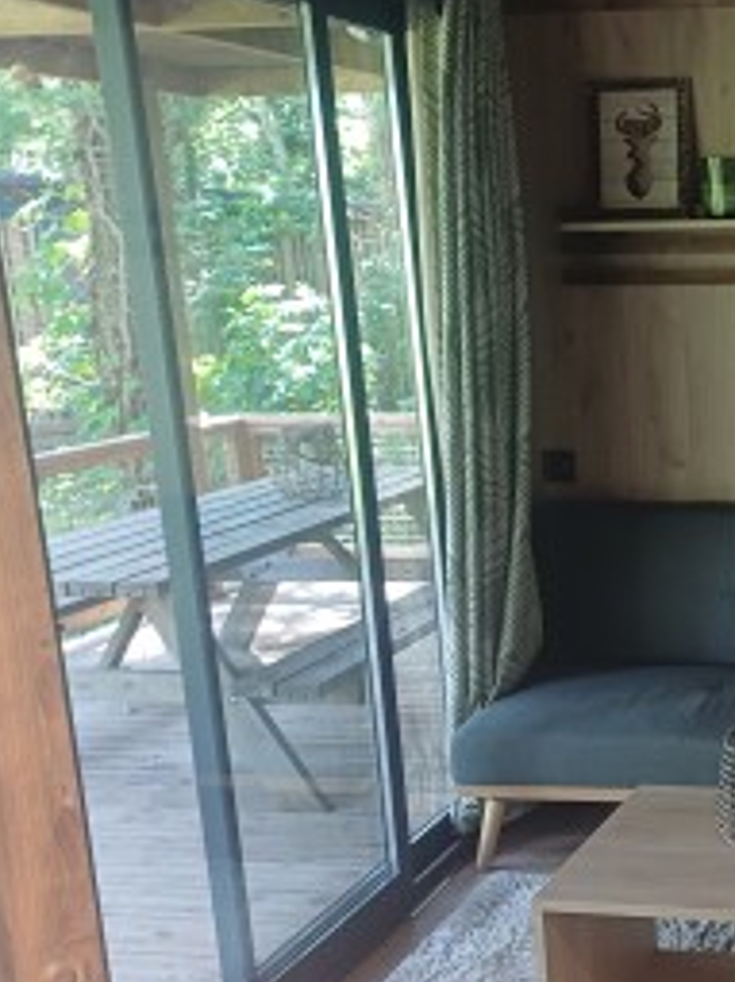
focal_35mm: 47
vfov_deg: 40.5
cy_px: 493
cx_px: 900
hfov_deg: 27.0
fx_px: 1332
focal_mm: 4.65
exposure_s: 1/50
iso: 320
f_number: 1.8
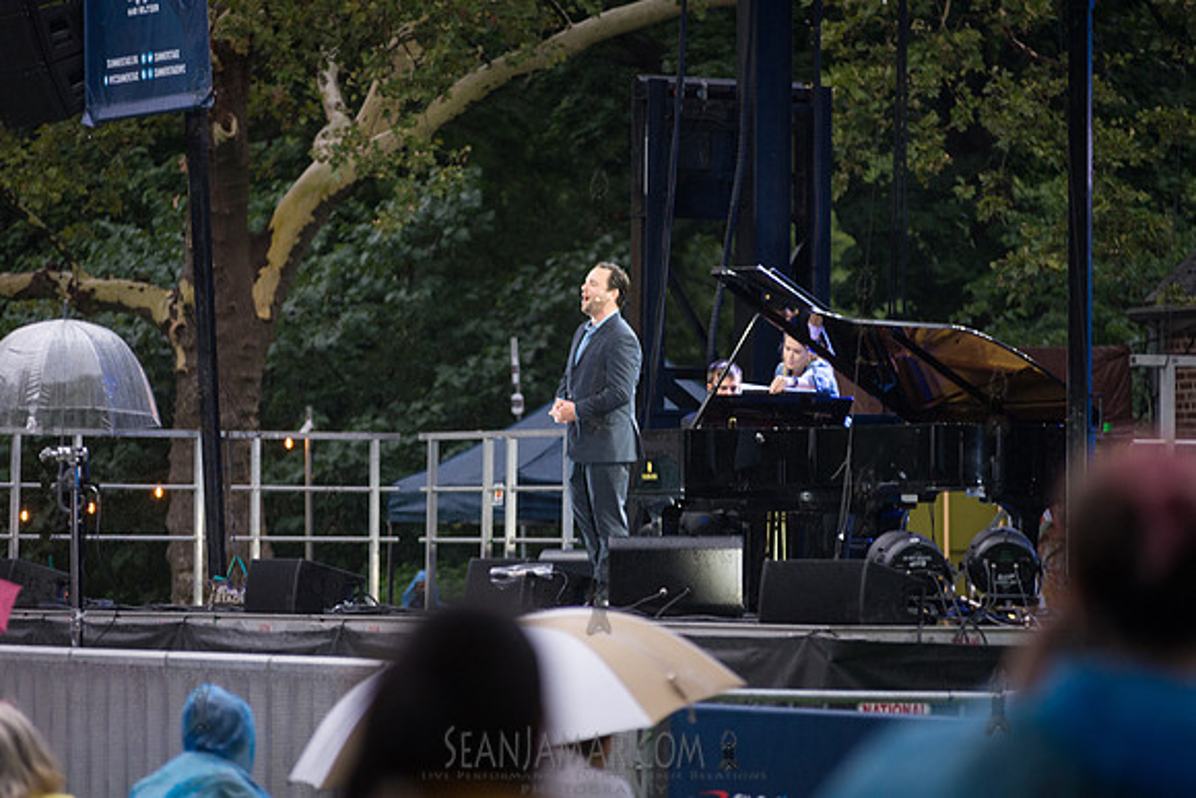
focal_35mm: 200
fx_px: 6646
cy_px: 399
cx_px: 598
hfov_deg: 10.3
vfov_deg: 6.9
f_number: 4.5
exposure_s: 1/125
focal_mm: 200
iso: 1600
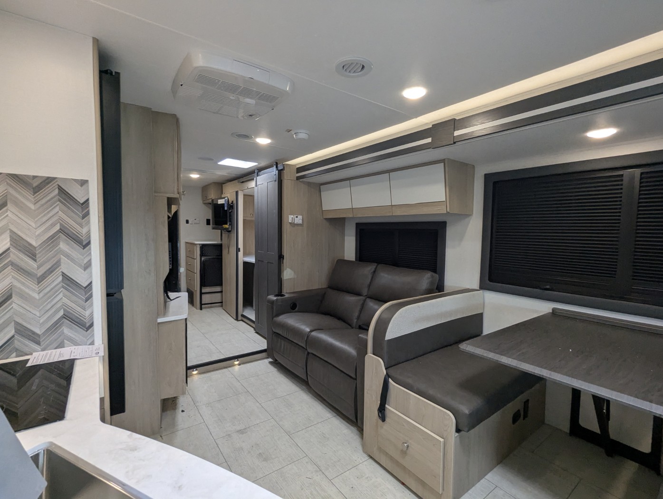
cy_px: 250
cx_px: 332
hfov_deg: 94.4
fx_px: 307
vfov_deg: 78.2
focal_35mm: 16
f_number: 2.2
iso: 195
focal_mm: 2.35
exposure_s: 1/146
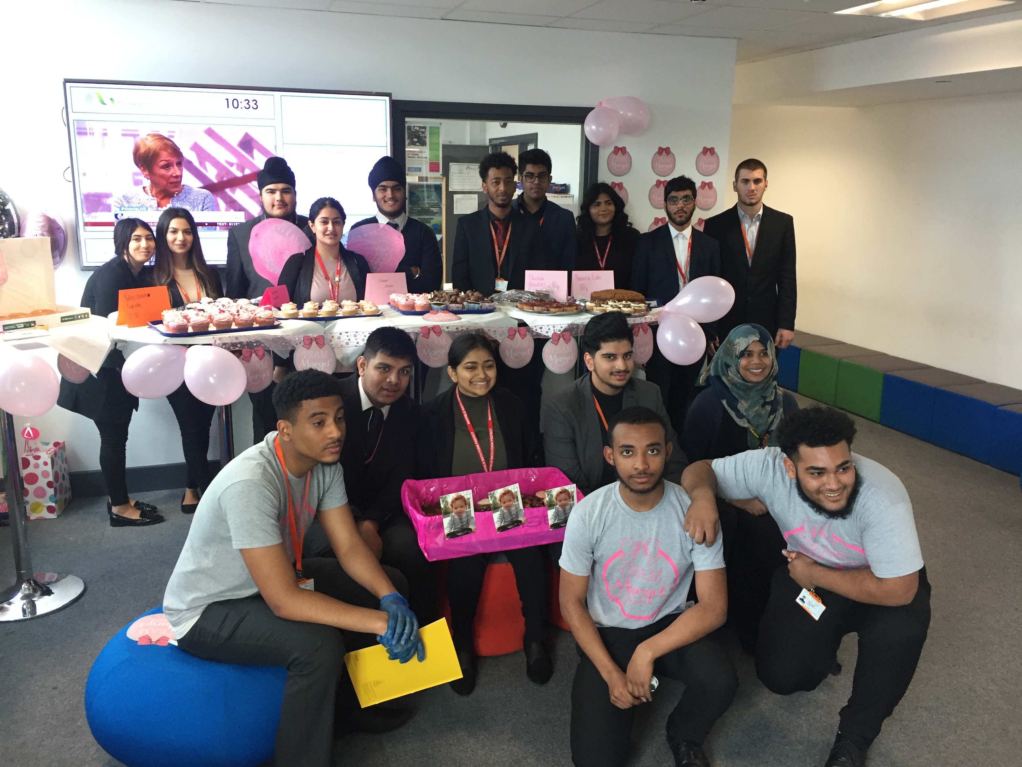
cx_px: 511
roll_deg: -0.2
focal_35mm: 29
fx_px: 856
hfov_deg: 61.7
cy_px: 384
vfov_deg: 48.2
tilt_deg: -13.0
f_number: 2.2
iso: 64
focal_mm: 4.15
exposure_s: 1/33
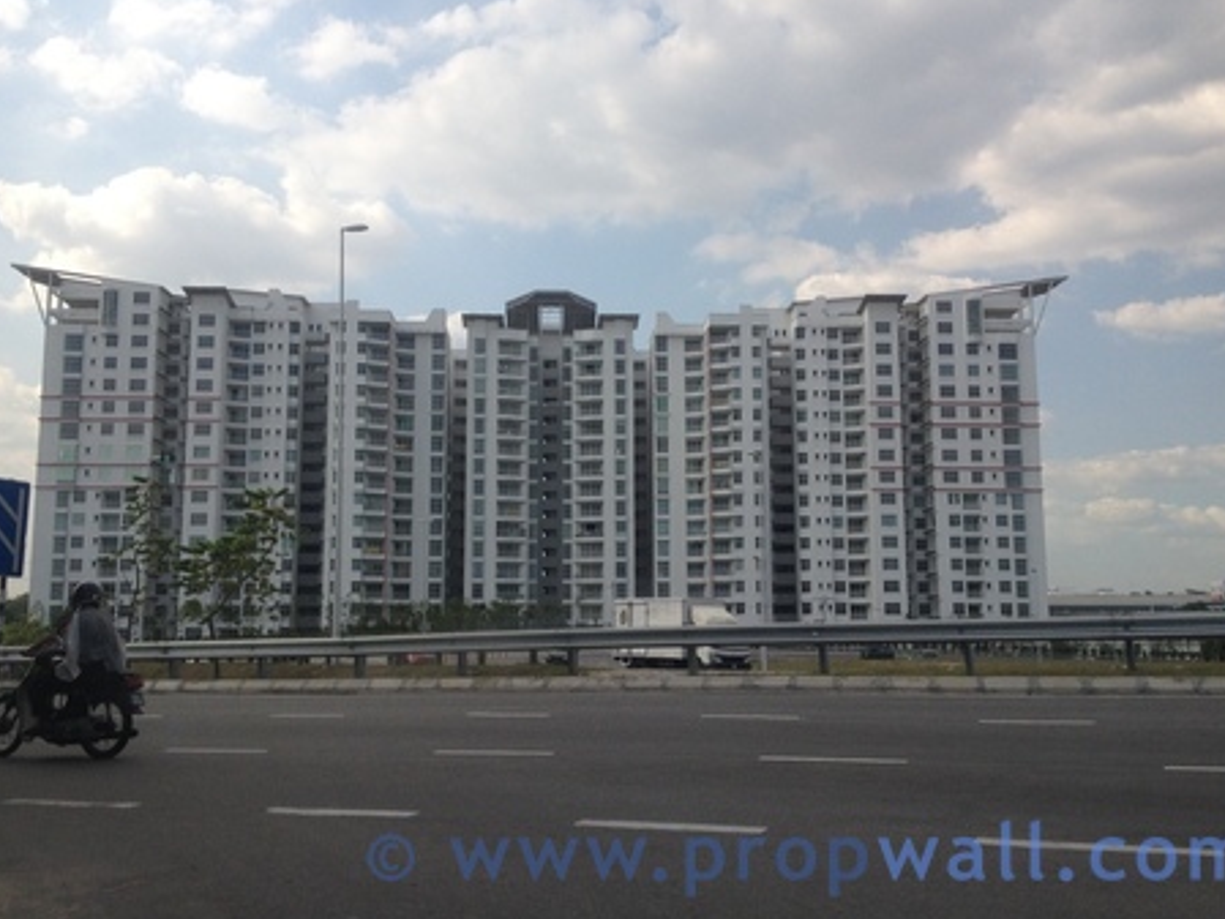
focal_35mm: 39
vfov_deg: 36.8
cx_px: 622
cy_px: 438
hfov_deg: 47.8
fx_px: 1381
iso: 64
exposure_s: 1/1346
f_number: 2.4
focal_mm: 4.28
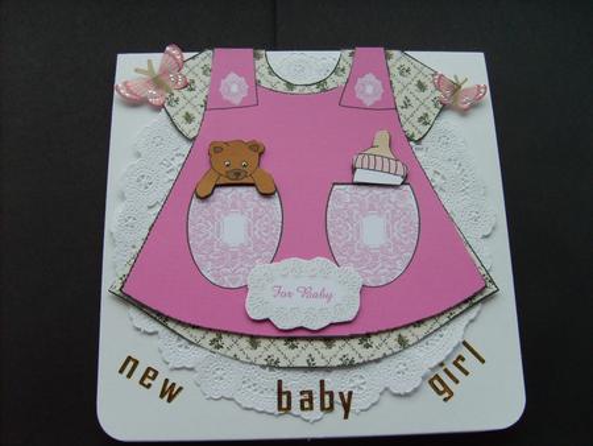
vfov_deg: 40.7
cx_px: 296
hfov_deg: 52.6
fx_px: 600
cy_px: 223
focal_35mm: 35
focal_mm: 5.8
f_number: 2.8
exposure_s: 1/30
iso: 73
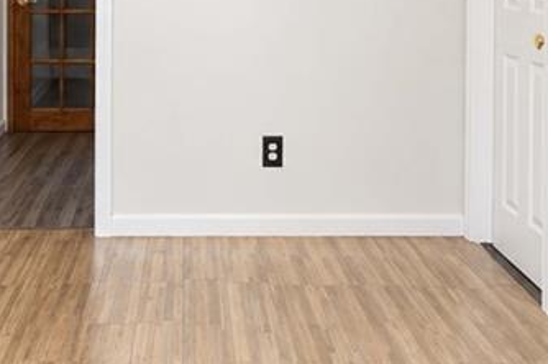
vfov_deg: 27.2
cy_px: -16
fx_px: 700
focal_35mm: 46
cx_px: 207
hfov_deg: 42.5
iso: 1600
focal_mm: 10
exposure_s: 1/60
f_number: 8
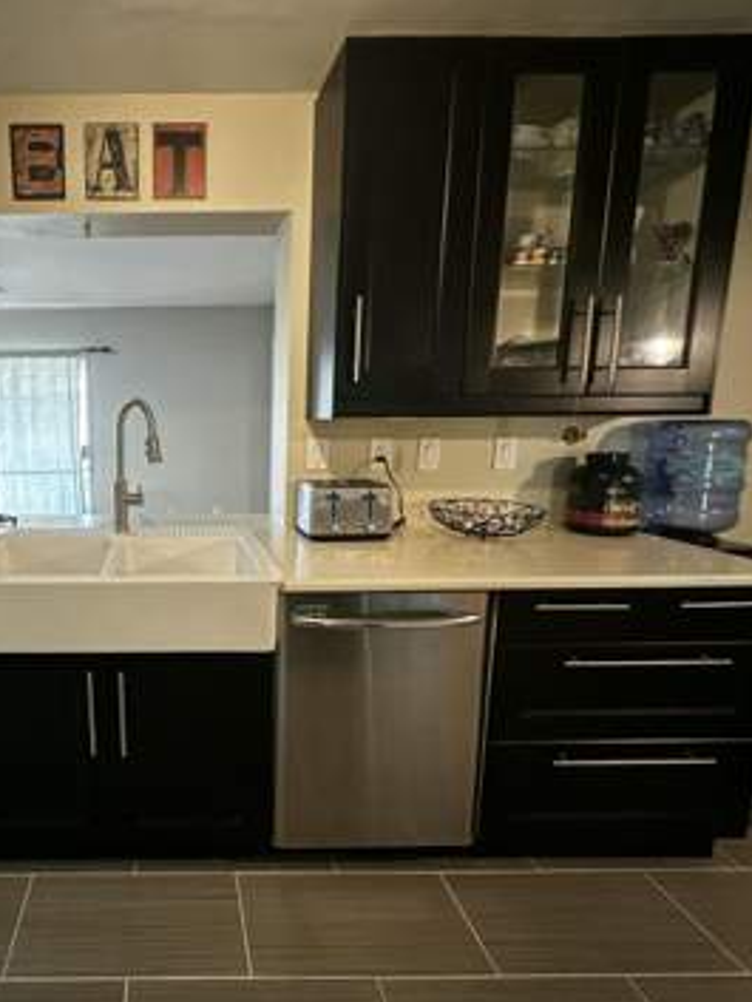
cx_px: 167
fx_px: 550
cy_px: 501
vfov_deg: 84.6
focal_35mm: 19
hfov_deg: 63.7
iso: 640
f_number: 2.2
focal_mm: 2.22
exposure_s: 1/60
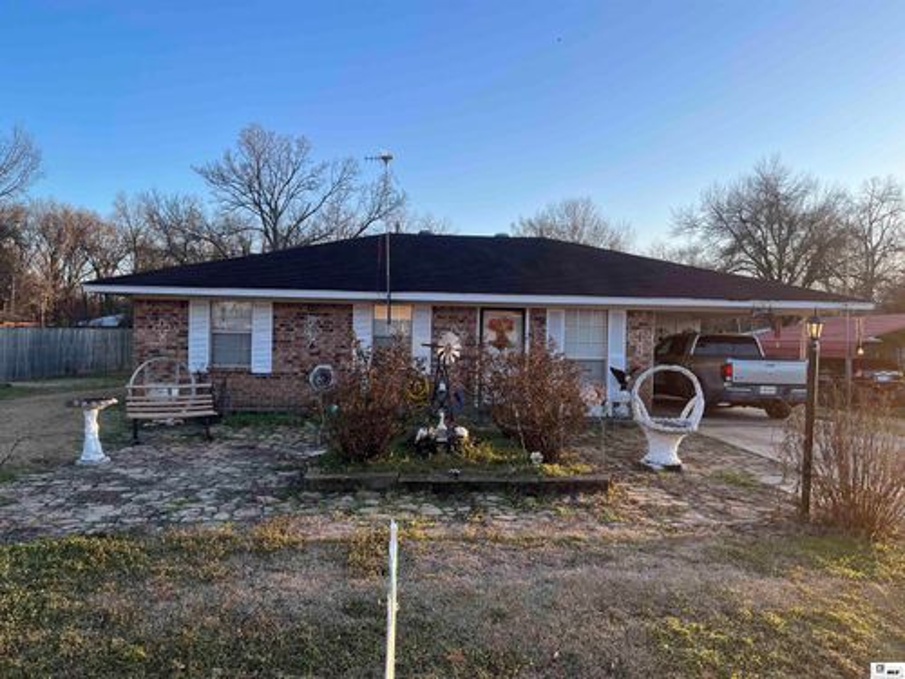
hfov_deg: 67.3
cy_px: 340
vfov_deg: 53.1
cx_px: 452
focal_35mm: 26
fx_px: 680
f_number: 1.6
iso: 50
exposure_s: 1/913
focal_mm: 5.1
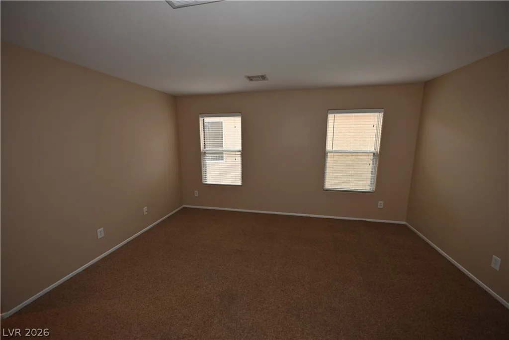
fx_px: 198
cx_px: 254
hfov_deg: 104.2
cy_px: 170
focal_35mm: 14
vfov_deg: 81.2
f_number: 4
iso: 220
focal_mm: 14
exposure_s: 1/60
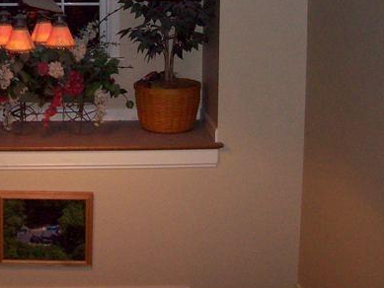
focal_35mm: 74
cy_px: 7
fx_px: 821
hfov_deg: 25.6
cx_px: 51
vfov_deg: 19.4
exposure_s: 1/64
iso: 140
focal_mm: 6
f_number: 2.7
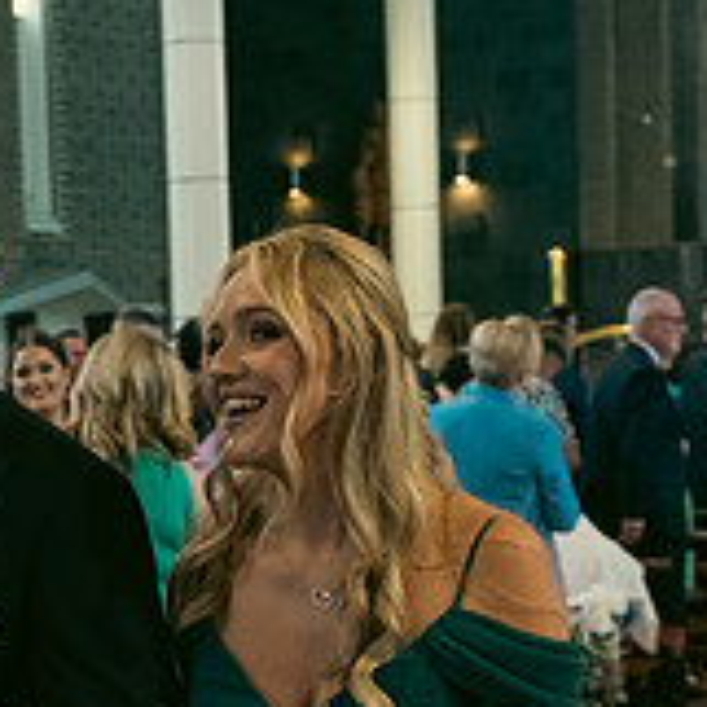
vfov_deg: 19.4
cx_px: 53
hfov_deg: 19.1
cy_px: 520
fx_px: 2057
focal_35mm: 89
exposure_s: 1/160
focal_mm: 29
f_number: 3.5
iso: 1000
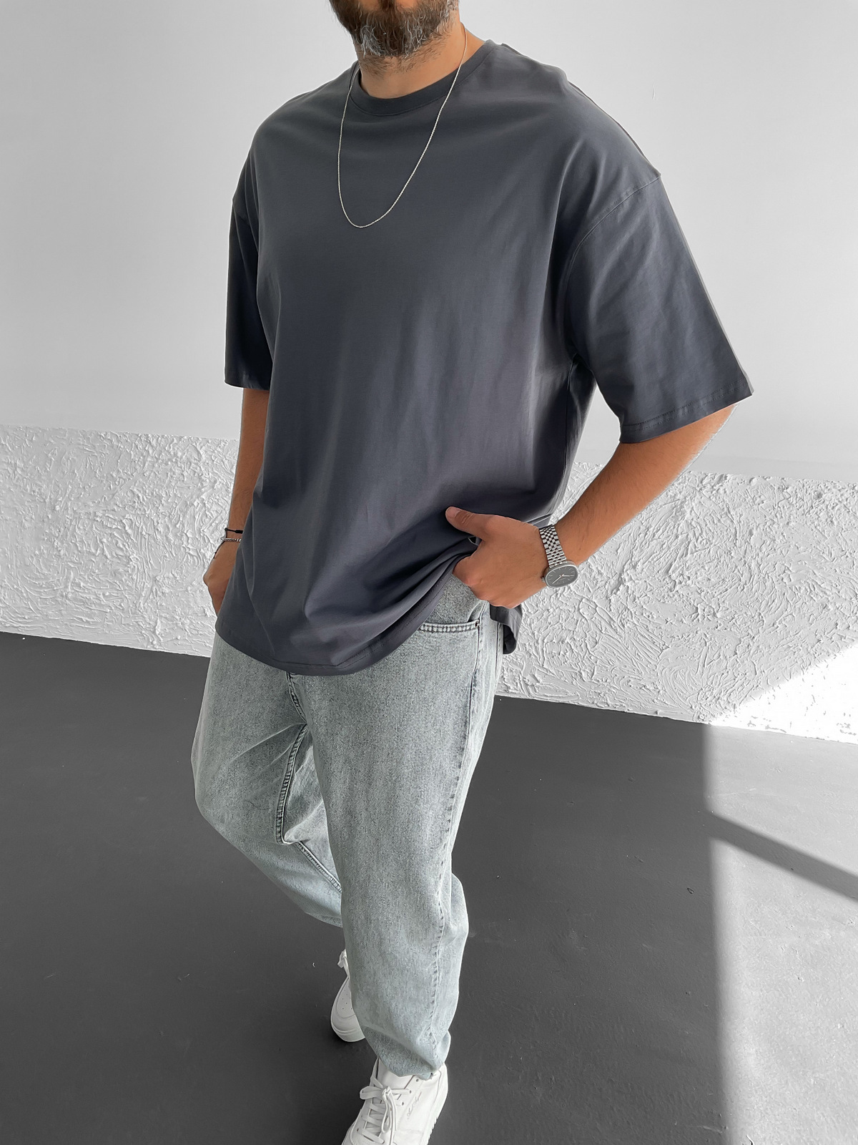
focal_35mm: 29
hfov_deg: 48.2
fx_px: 958
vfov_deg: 61.7
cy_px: 572
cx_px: 429
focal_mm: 3
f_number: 1.8
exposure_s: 1/125
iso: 16
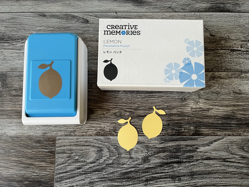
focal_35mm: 26
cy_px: 94
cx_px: 124
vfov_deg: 53.1
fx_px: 187
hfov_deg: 67.3
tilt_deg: -83.9
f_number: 1.5
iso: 160
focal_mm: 5.7
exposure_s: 1/60
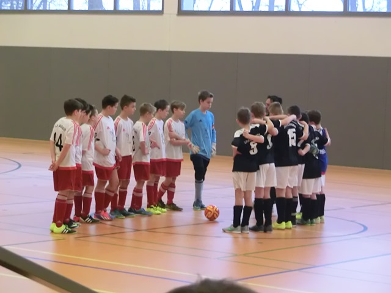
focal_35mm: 138
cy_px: 146
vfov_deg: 10.7
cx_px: 196
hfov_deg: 14.3
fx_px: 1559
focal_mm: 24.39
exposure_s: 1/50
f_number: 5.8
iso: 800
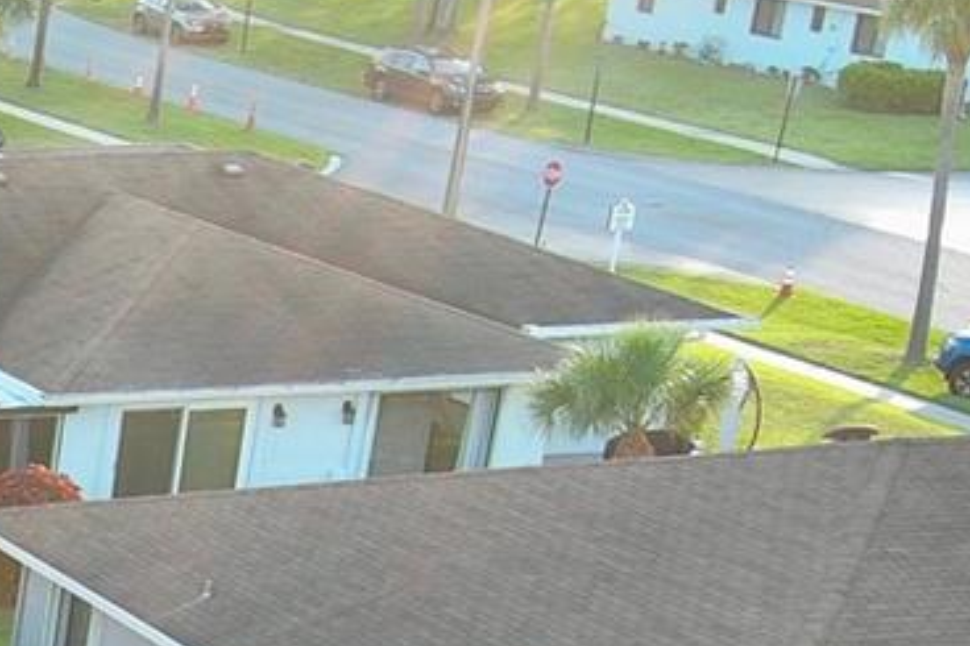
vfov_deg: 10.5
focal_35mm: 126
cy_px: 986
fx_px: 3393
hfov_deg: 13.8
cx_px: -967
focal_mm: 10.57
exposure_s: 1/139
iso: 100
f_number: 2.8
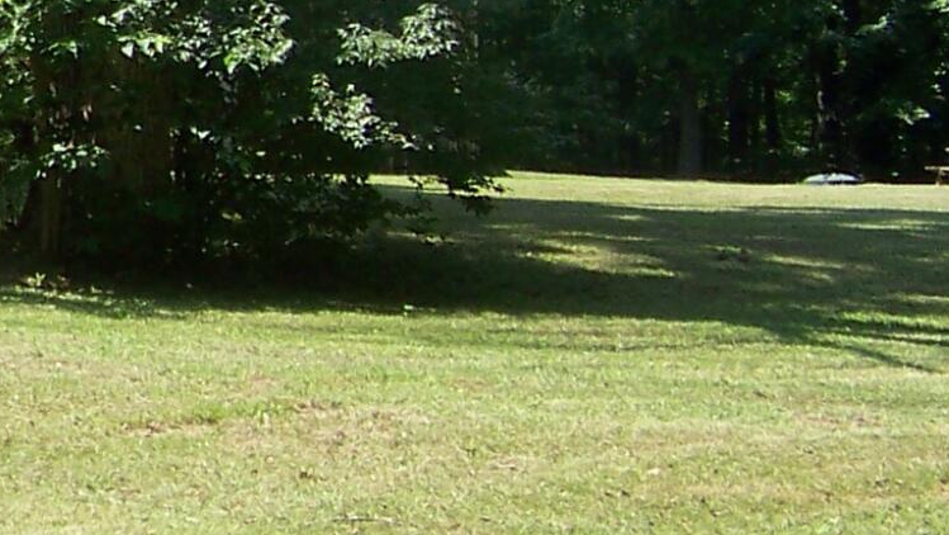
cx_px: -642
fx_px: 3952
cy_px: 85
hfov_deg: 12.7
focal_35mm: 157
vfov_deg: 7.7
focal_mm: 5.85
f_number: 2.8
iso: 64
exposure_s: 1/320
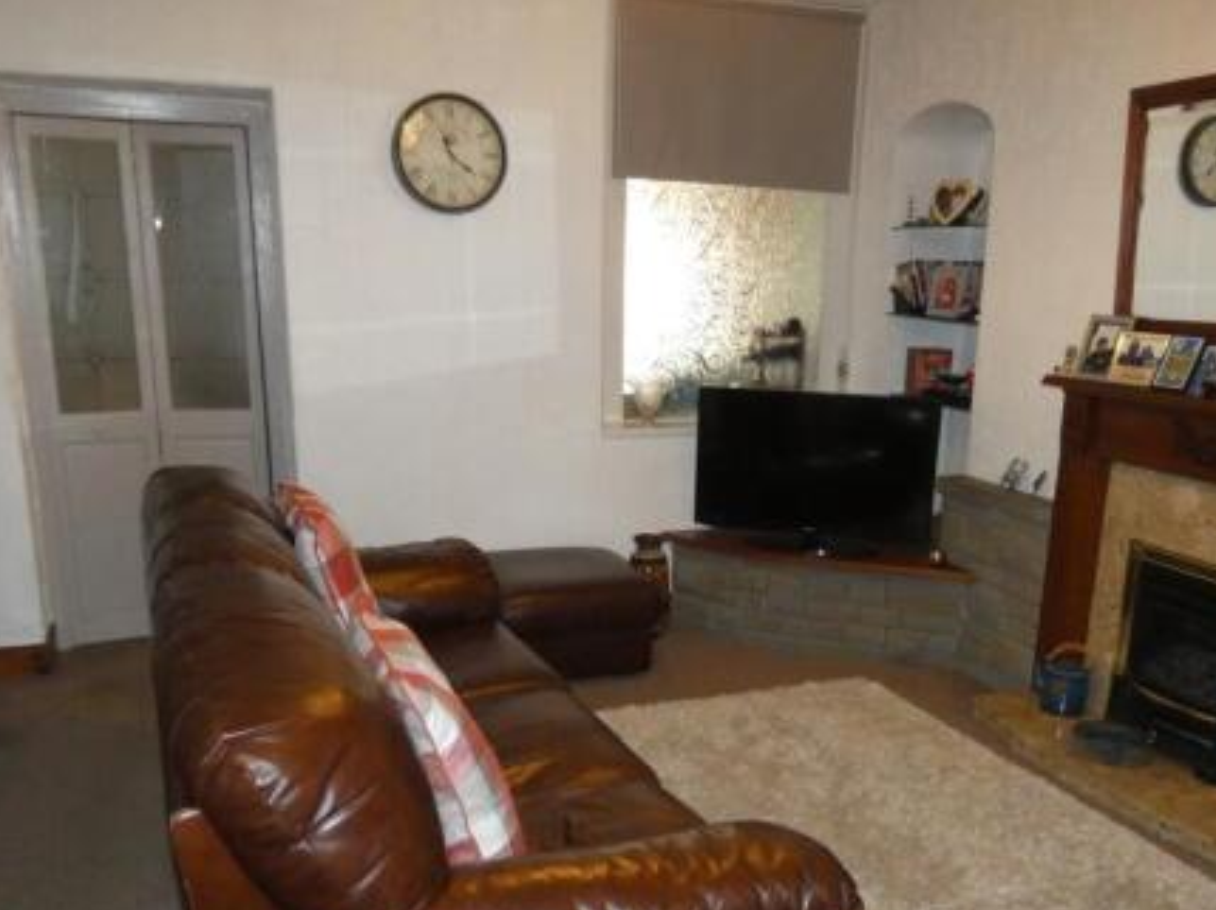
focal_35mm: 34
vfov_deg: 41.2
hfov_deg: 53.9
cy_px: 614
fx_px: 1193
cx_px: 668
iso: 800
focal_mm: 4.4
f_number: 3
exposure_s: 1/60
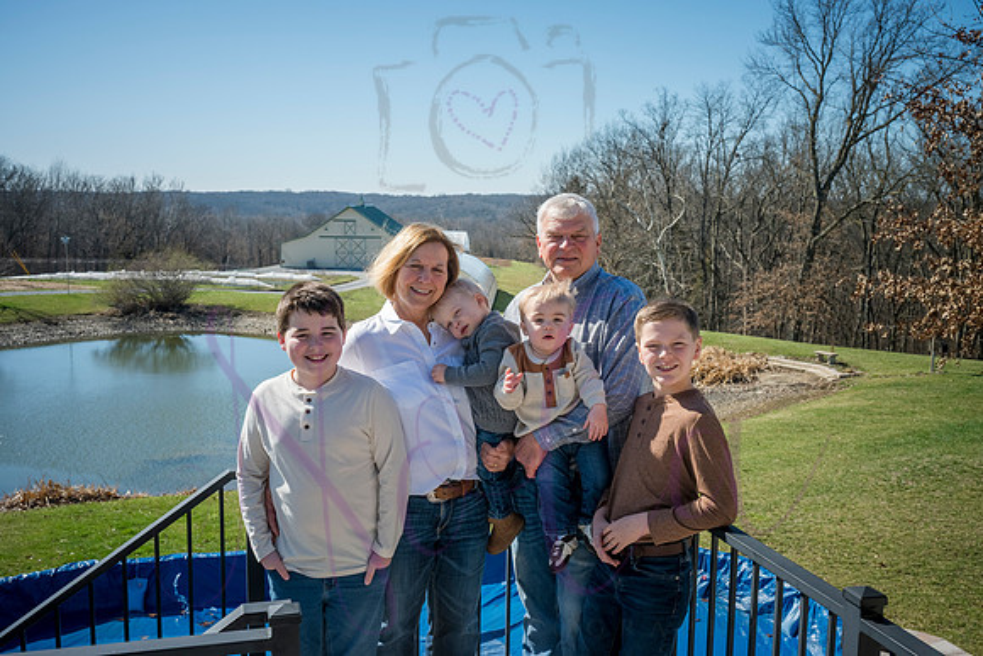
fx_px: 1010
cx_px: 492
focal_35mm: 37
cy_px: 328
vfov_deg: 36.0
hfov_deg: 51.9
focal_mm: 37
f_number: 9
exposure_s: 1/640
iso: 400
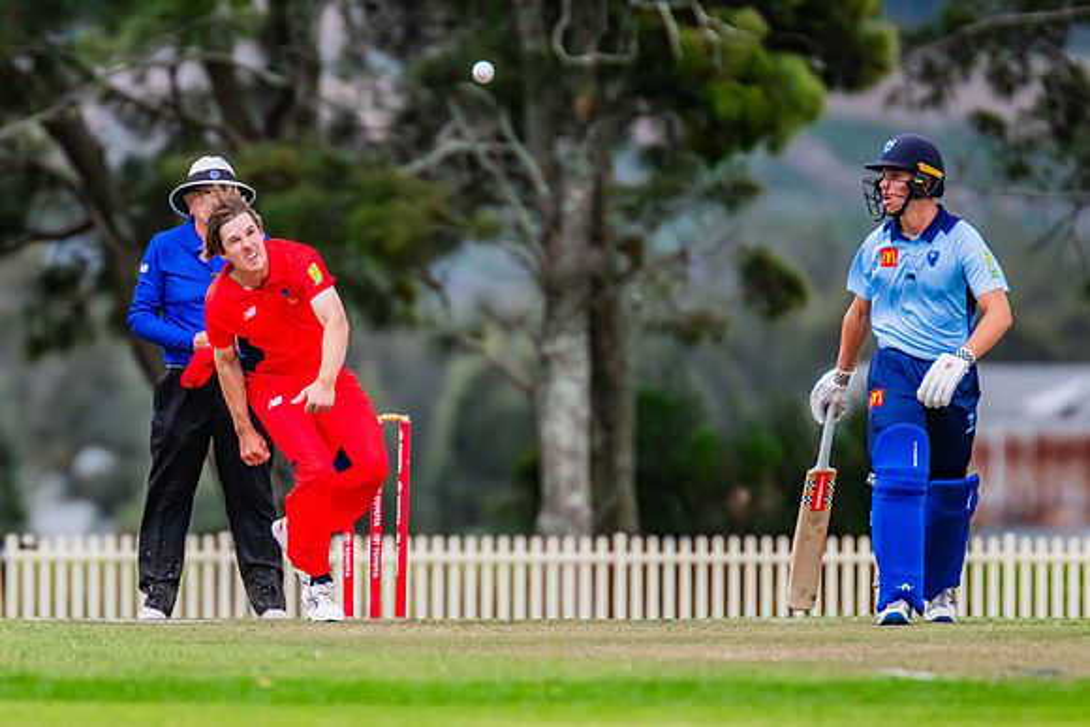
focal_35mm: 848
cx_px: 328
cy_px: 349
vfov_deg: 1.6
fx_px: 25691
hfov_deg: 2.4
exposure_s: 1/1600
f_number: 5.6
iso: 1000
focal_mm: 600
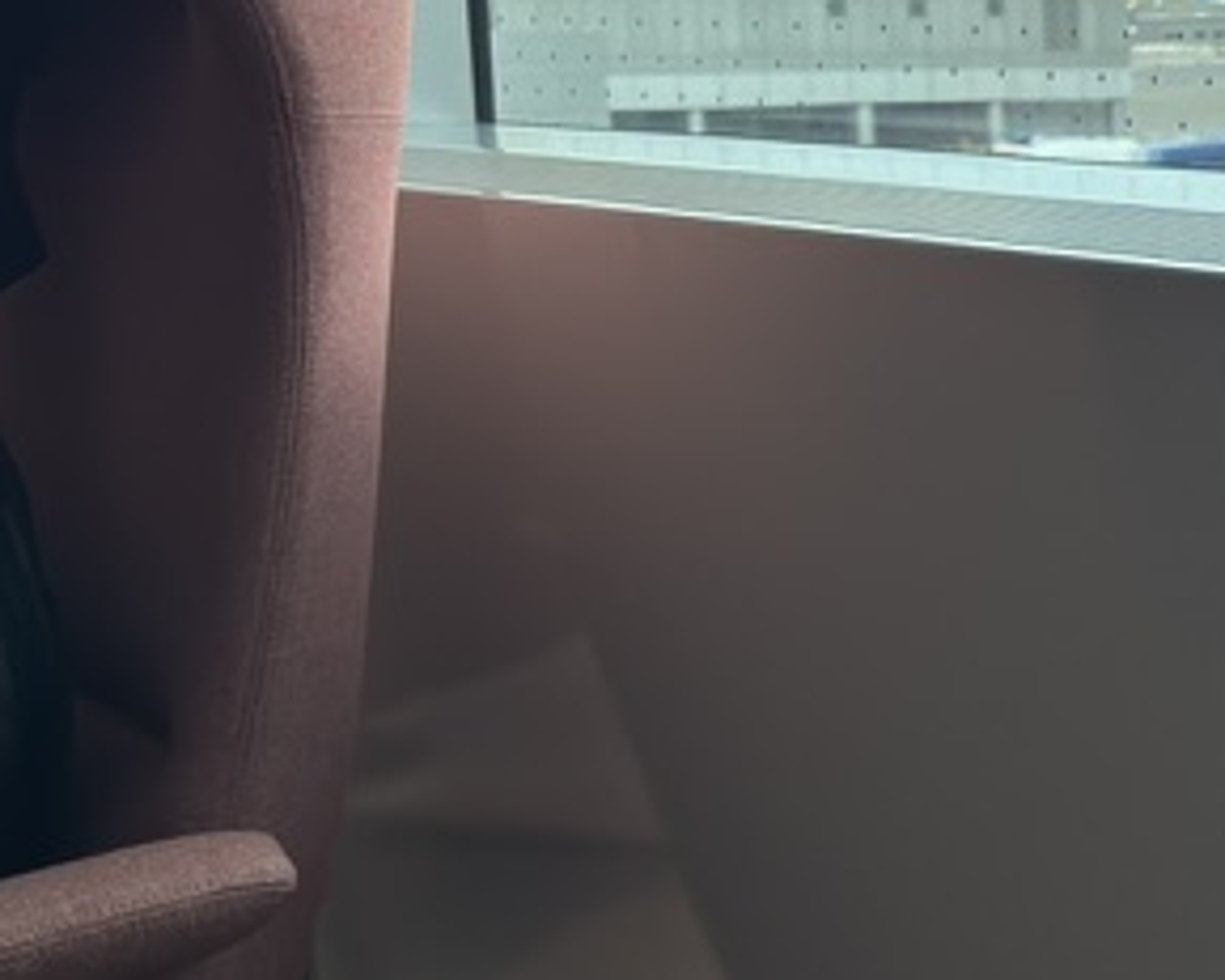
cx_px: 1590
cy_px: 700
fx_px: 3262
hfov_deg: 19.6
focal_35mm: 90
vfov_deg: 17.0
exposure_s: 1/413
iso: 50
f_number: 1.6
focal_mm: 5.96
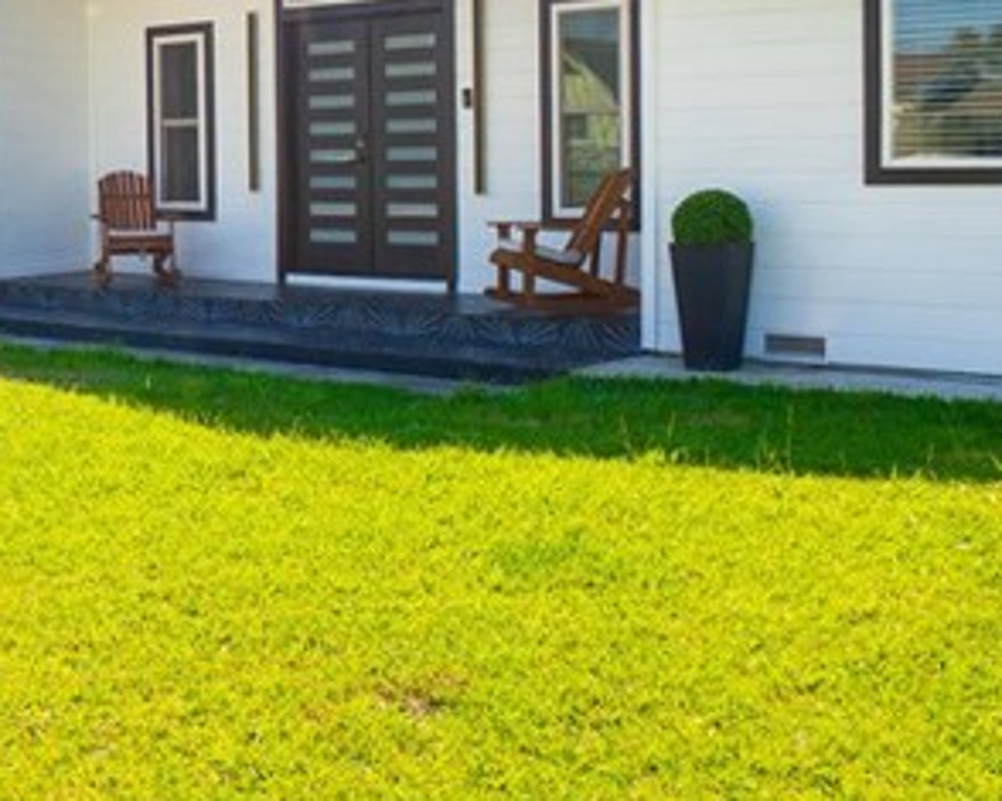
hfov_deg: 36.5
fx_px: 1453
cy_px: 123
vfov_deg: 29.9
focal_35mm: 49
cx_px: 174
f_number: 7.1
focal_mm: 10
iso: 100
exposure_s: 1/200
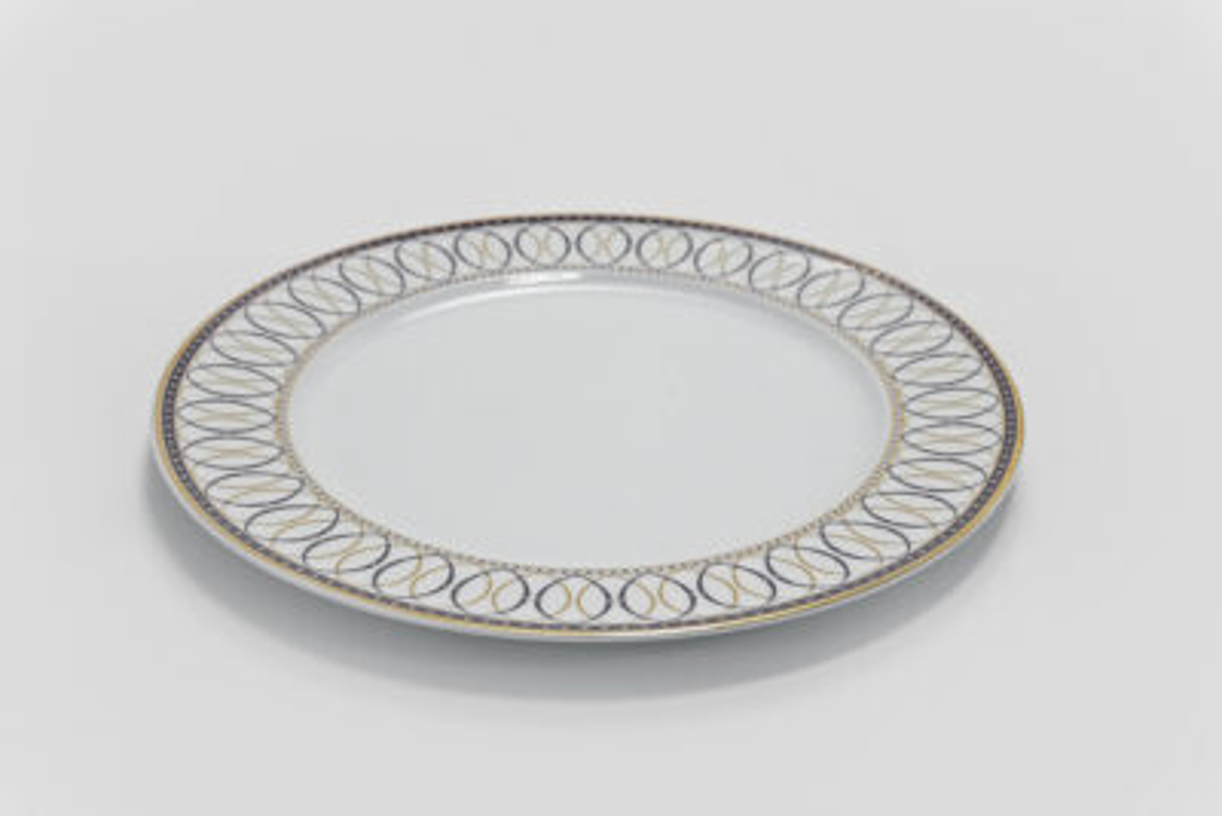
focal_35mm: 59
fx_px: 2003
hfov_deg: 33.9
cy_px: 408
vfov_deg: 23.0
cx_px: 611
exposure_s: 1/100
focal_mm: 59
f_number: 13
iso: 3200
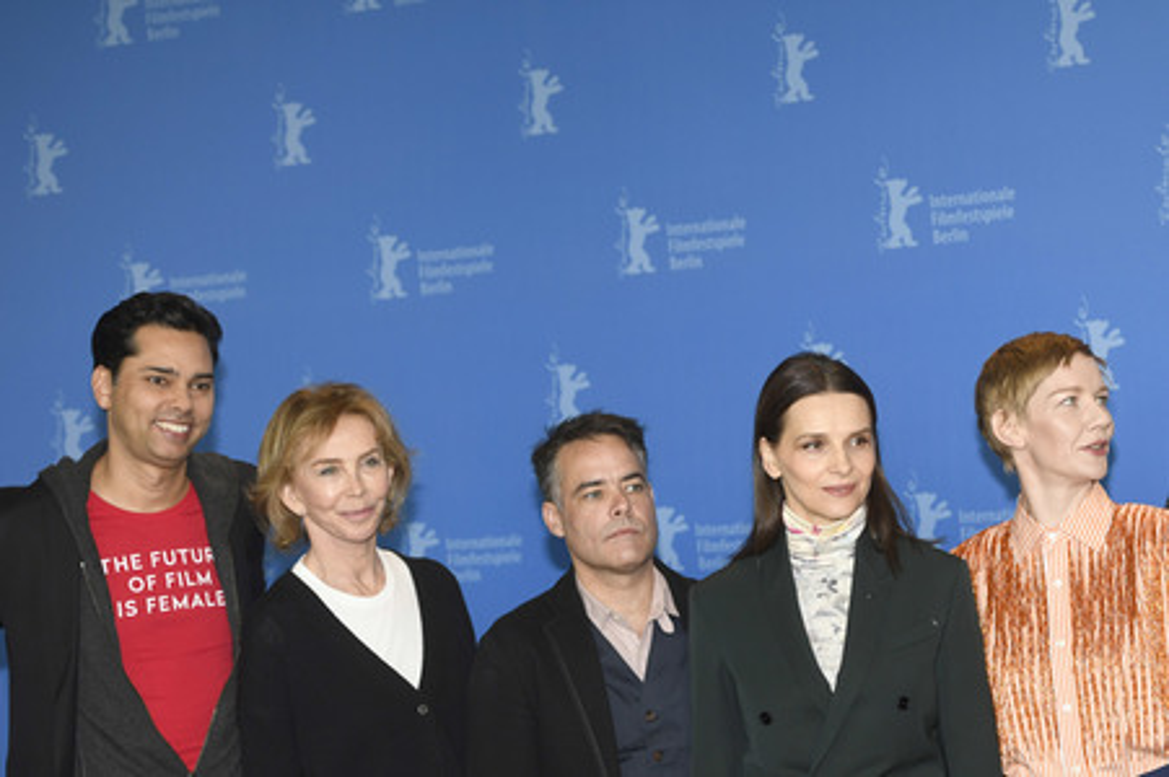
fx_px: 2271
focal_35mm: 70
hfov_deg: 28.9
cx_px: 584
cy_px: 388
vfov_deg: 19.4
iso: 800
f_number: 3.5
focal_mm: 70
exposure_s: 1/400
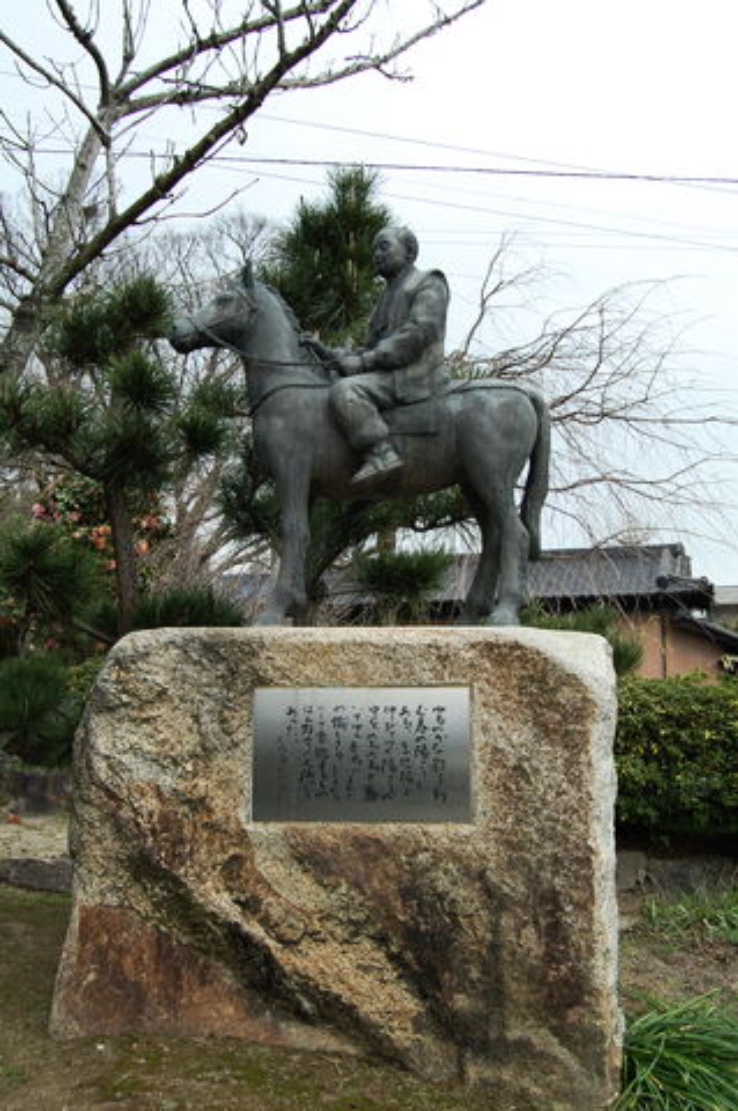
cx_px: 369
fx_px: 1017
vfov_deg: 57.3
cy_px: 556
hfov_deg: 39.9
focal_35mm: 33
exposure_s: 1/200
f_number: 7.1
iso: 200
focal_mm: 22
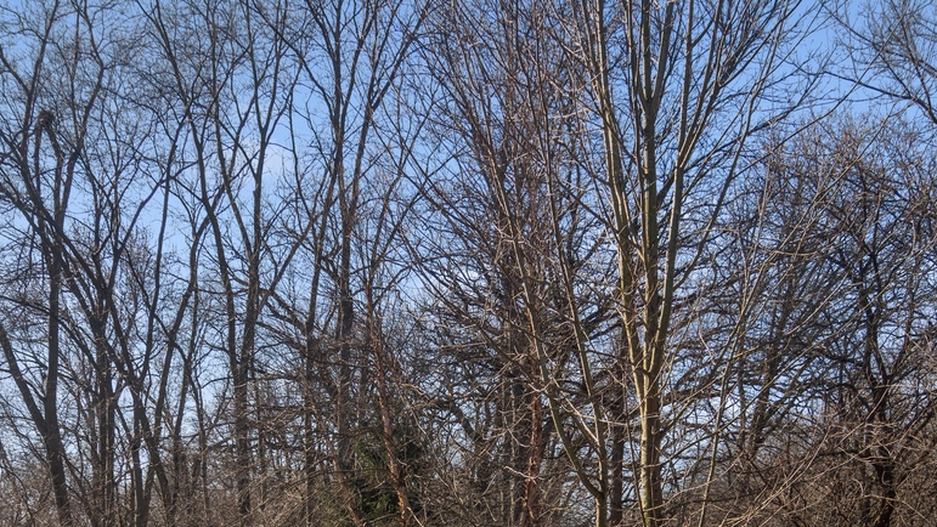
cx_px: 431
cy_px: 607
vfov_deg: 17.5
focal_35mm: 66
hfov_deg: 31.9
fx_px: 1640
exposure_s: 1/640
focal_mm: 20
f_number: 8
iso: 200
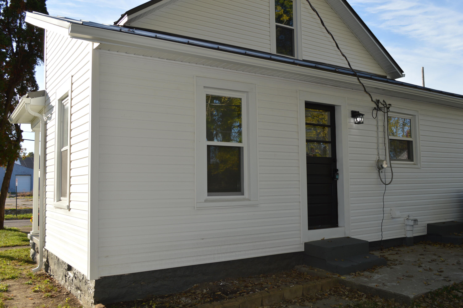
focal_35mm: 33
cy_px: 154
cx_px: 232
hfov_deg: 57.3
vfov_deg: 39.9
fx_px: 424
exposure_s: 1/200
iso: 100
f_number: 8
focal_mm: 22
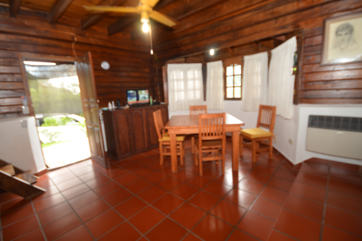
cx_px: 184
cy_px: 118
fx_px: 161
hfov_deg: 96.7
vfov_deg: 73.7
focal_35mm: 16
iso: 500
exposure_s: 1/60
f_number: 4
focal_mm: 10
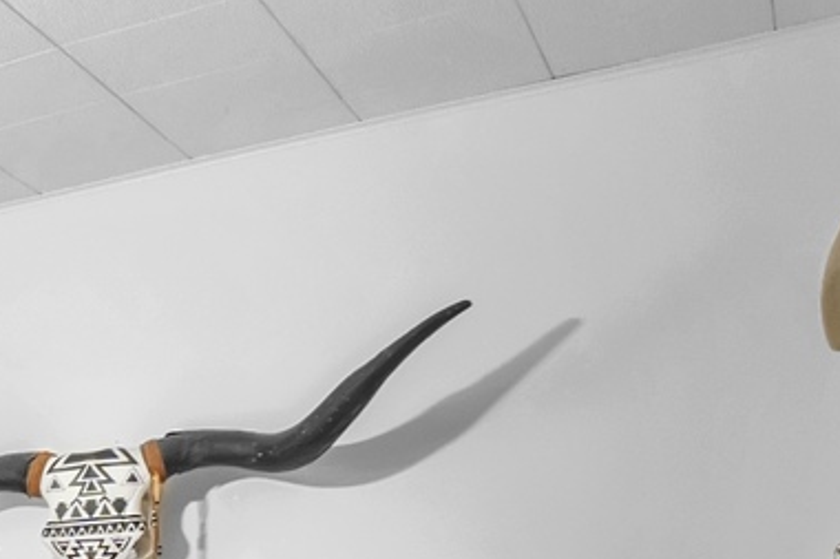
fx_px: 1493
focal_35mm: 64
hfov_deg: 19.4
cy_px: 813
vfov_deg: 18.9
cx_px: -807
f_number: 4.5
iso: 640
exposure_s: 2
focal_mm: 10
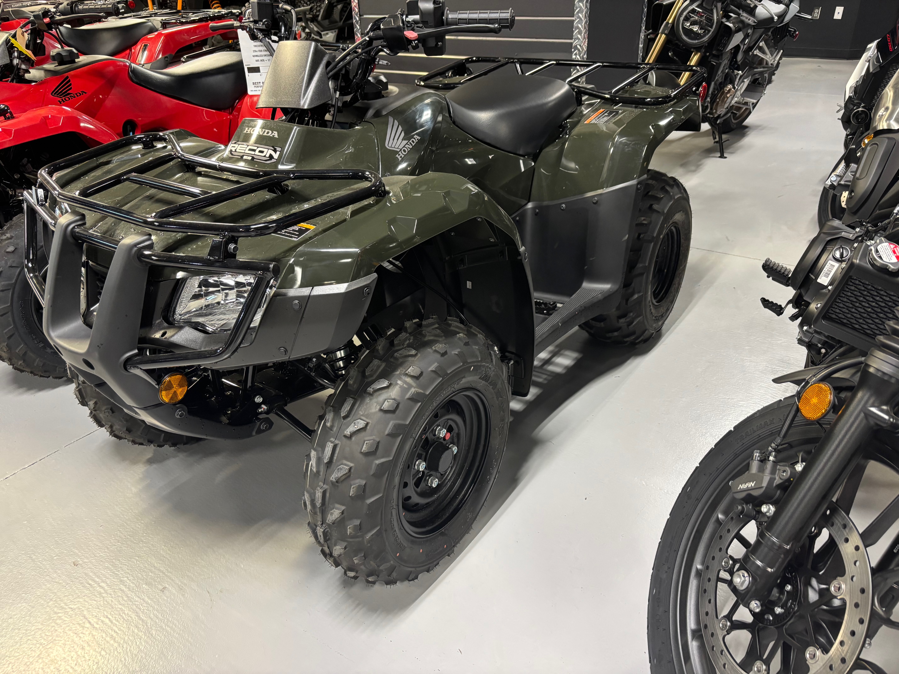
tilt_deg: -28.6
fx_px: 675
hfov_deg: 67.3
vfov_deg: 53.1
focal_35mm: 26
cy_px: 337
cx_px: 450
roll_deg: +1.9
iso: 320
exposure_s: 1/60
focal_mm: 5.96
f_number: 1.6
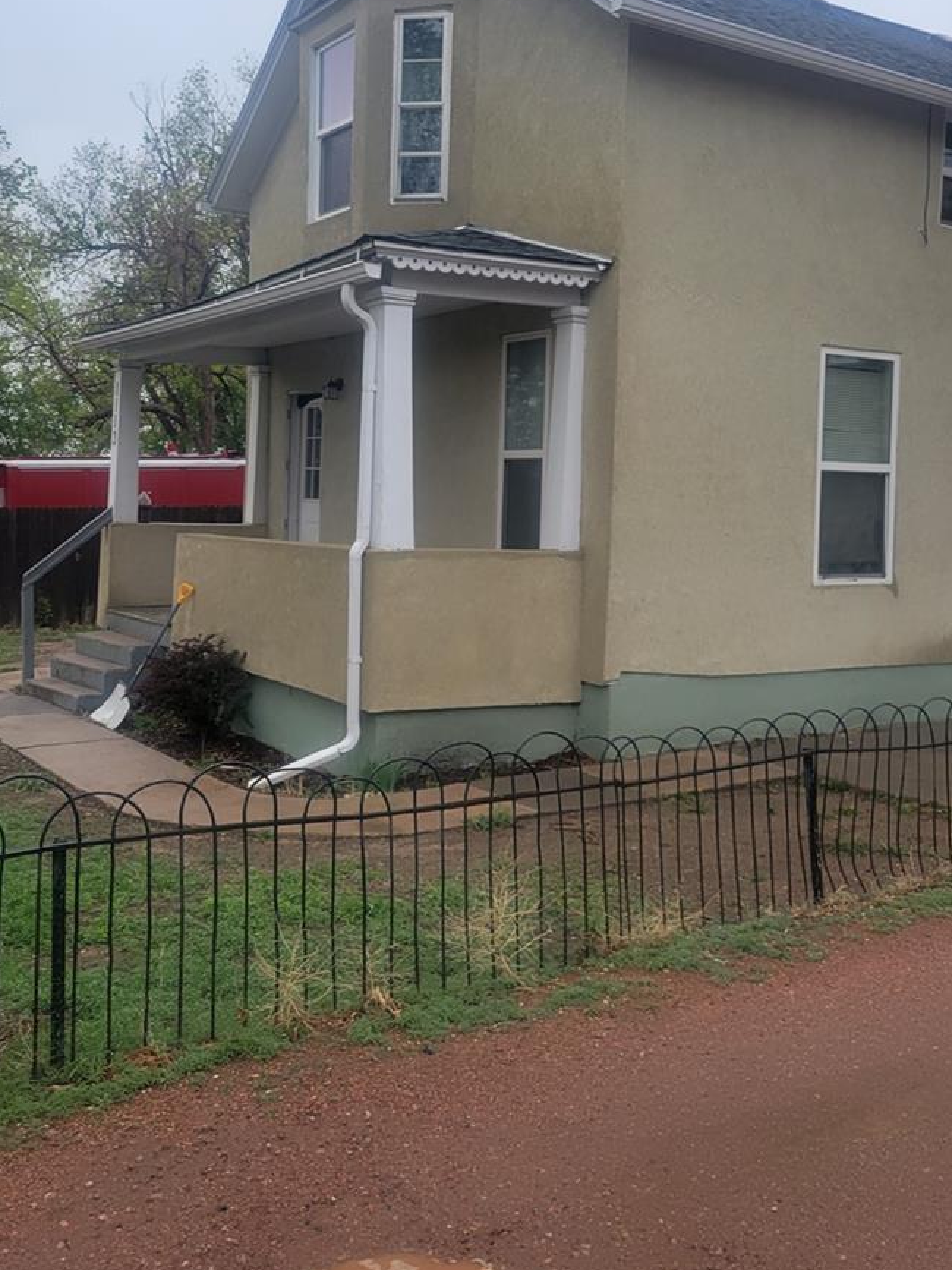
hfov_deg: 39.6
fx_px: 1320
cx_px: 489
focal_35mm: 36
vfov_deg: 51.2
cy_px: 552
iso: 40
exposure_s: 1/159
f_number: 1.8
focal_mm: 5.4
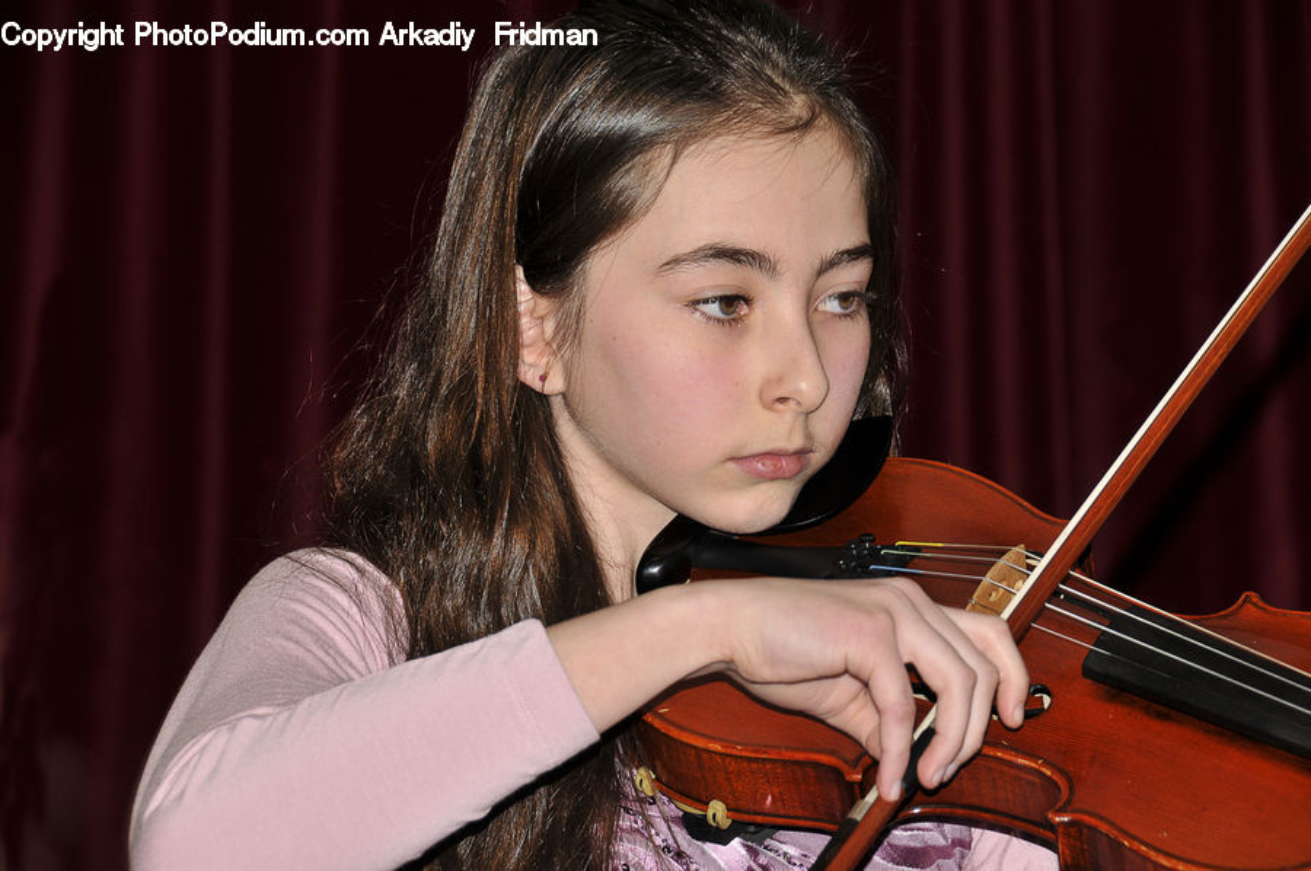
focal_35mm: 180
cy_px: 436
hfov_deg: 11.4
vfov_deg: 7.6
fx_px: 6548
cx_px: 656
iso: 250
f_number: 6.3
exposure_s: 1/60
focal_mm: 120
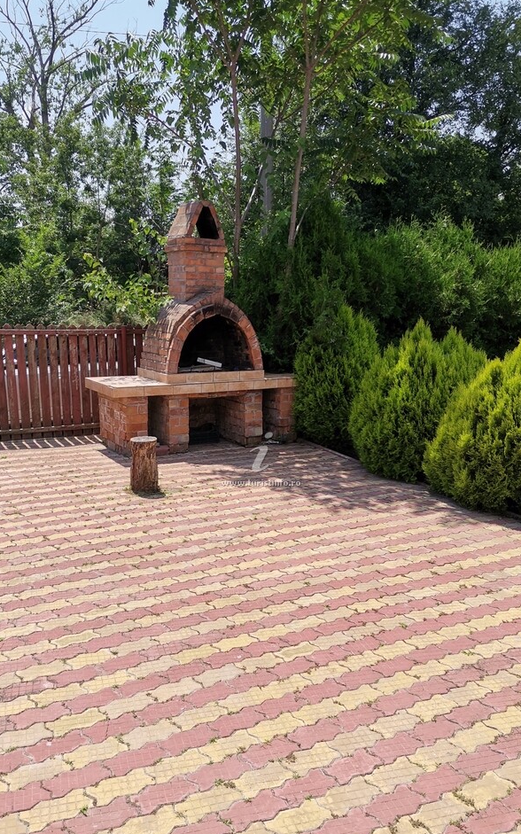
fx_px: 682
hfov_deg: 41.8
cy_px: 449
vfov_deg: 62.8
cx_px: 253
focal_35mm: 30
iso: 50
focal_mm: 4.75
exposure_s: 1/1799
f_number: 1.8
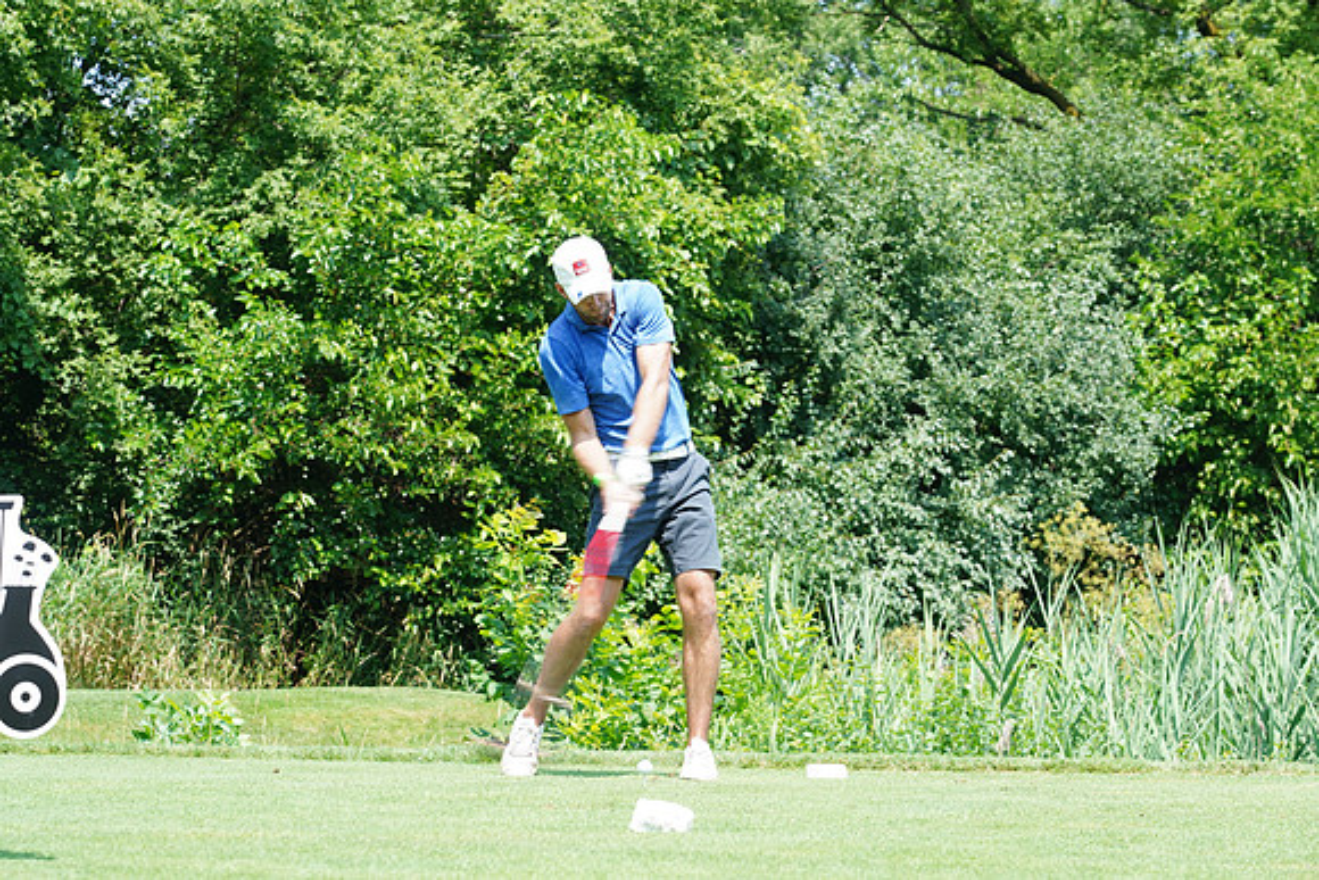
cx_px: 660
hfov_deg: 19.5
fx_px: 3848
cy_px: 440
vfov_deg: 13.0
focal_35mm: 105
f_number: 8
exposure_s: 1/200
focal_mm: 105
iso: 250
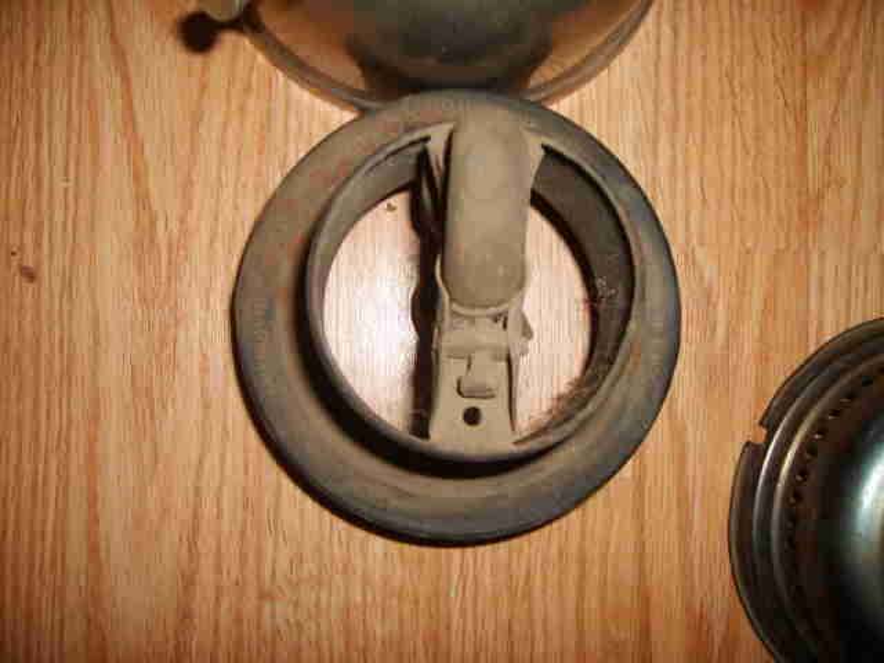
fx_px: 894
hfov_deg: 52.6
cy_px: 332
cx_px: 442
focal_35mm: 35
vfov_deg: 40.7
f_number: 2.8
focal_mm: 5.8
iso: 100
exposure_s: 1/45
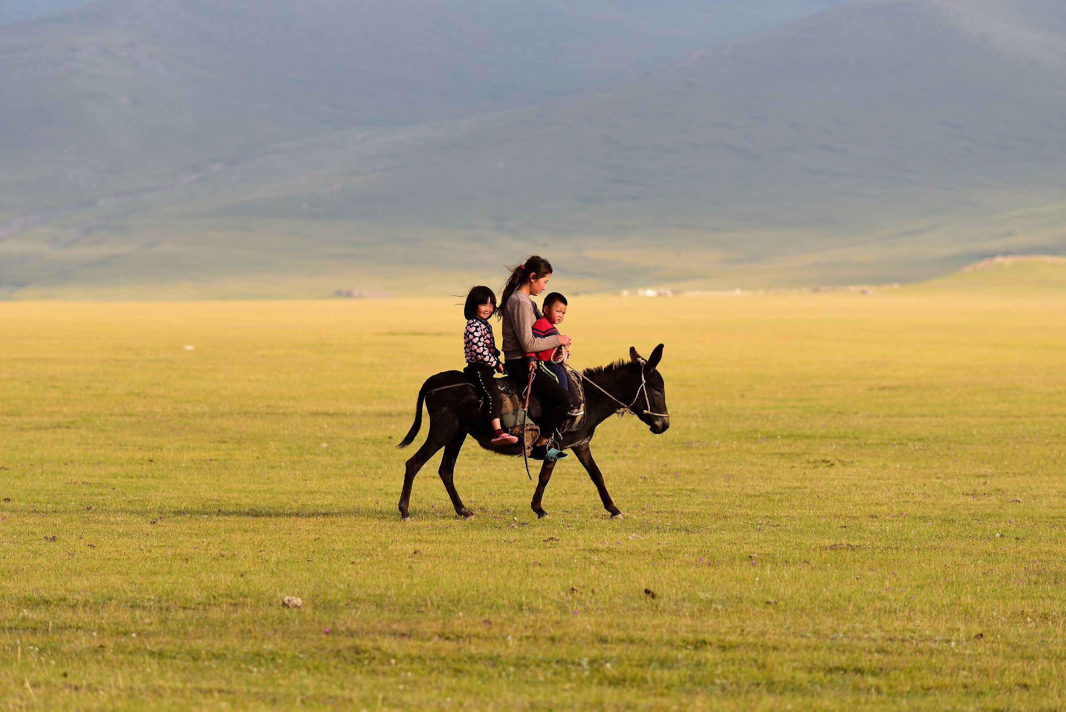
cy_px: 356
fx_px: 5924
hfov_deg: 10.3
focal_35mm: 200
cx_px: 533
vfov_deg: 6.9
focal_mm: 200
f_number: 5
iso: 100
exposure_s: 1/250
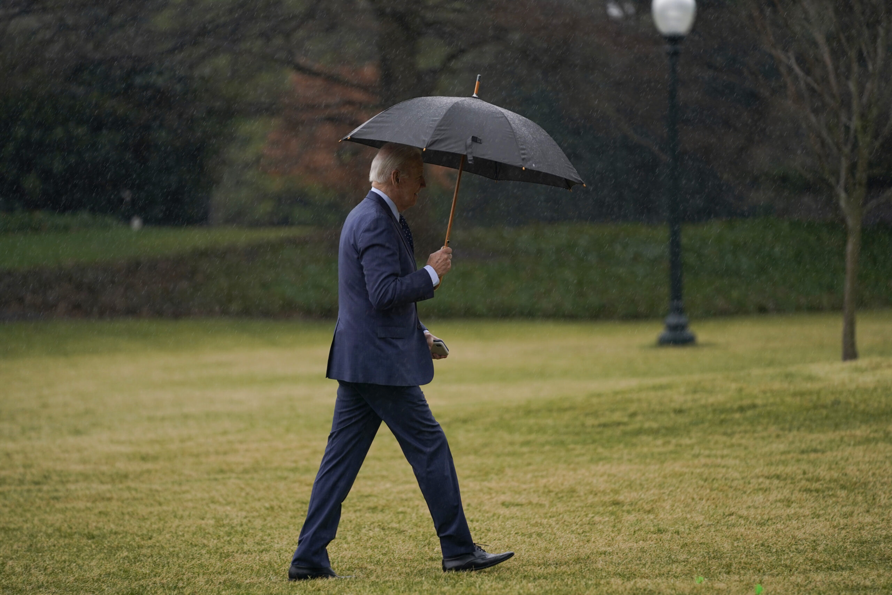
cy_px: 298
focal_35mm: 200
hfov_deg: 10.3
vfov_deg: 6.9
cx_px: 446
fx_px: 4955
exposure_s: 1/400
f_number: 2.8
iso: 320
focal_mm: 200
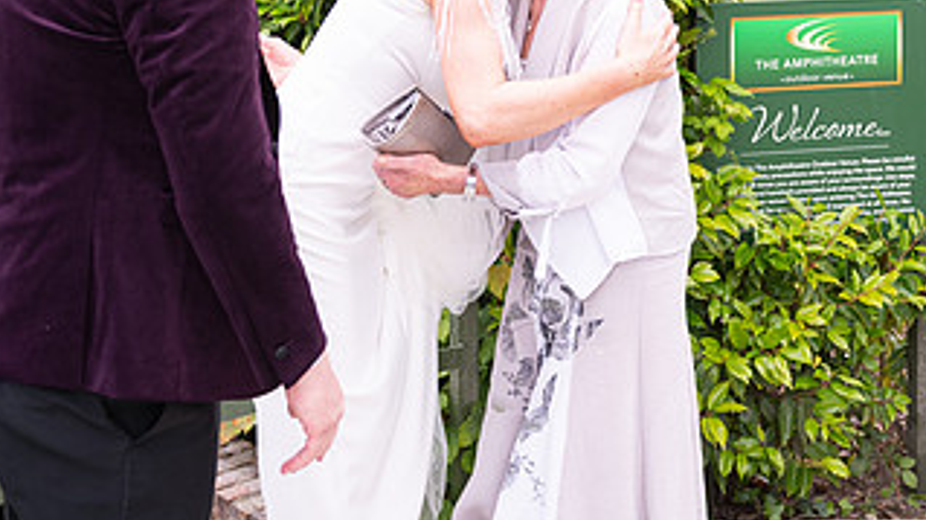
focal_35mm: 61
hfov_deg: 34.3
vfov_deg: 19.2
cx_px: 540
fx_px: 1497
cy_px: 16
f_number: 3.5
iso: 250
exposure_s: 1/1250
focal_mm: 32
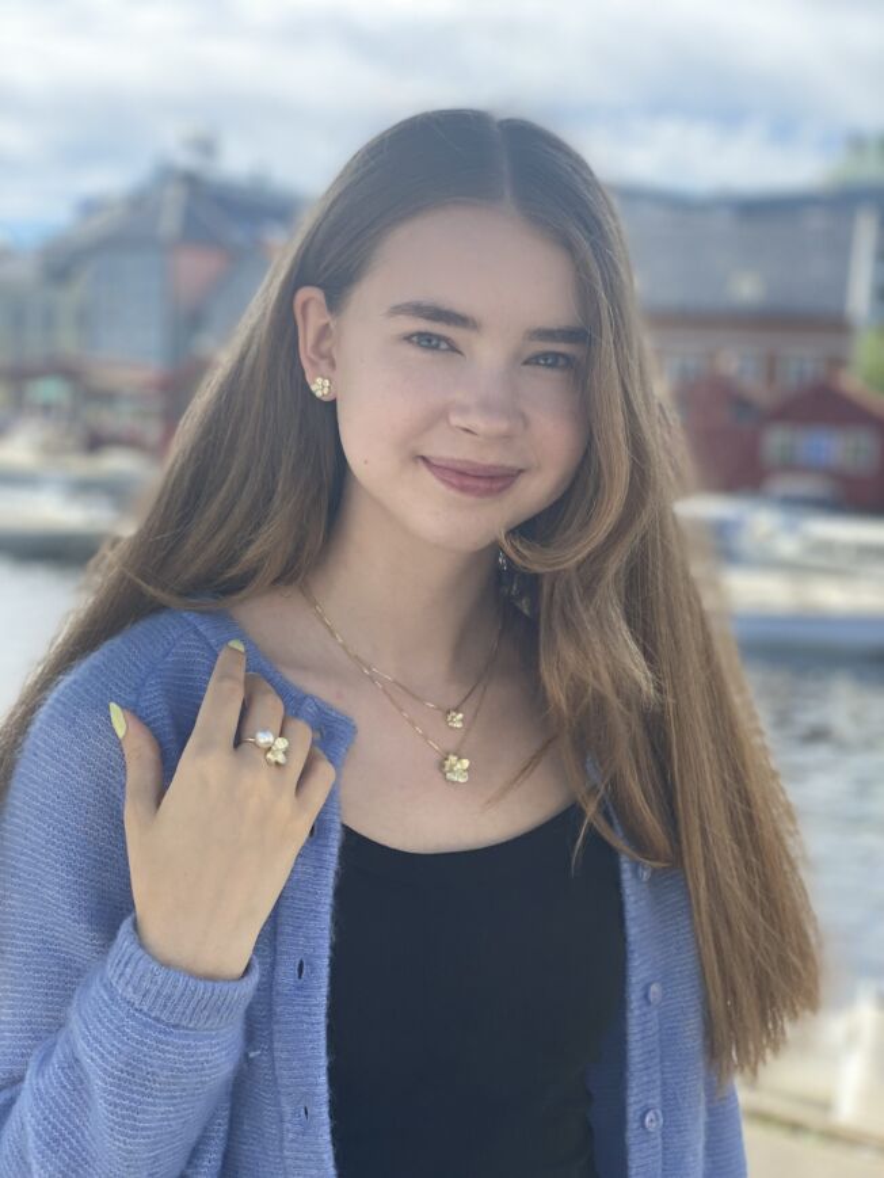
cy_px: 589
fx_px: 1770
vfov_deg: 36.8
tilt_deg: -5.3
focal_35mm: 52
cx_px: 442
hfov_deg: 28.0
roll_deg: -3.1
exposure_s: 1/331
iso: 20
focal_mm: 6
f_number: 2
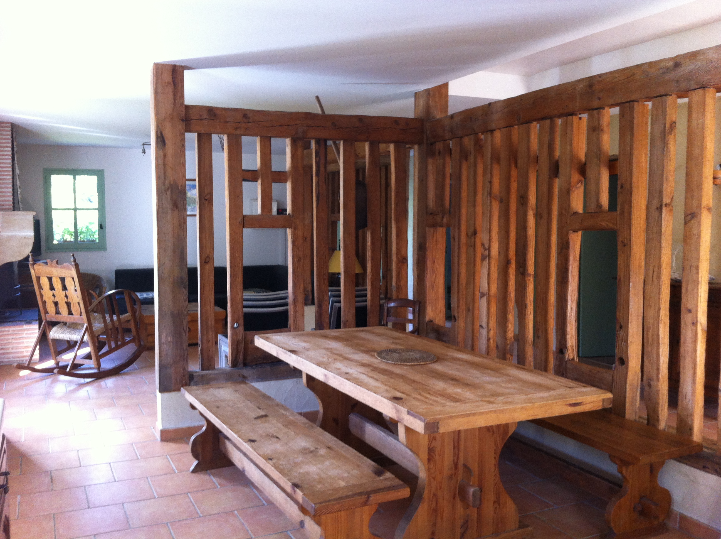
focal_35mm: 35
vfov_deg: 40.6
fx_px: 728
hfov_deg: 52.7
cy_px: 270
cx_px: 360
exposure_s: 1/15
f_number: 2.8
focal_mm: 3.85
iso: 125
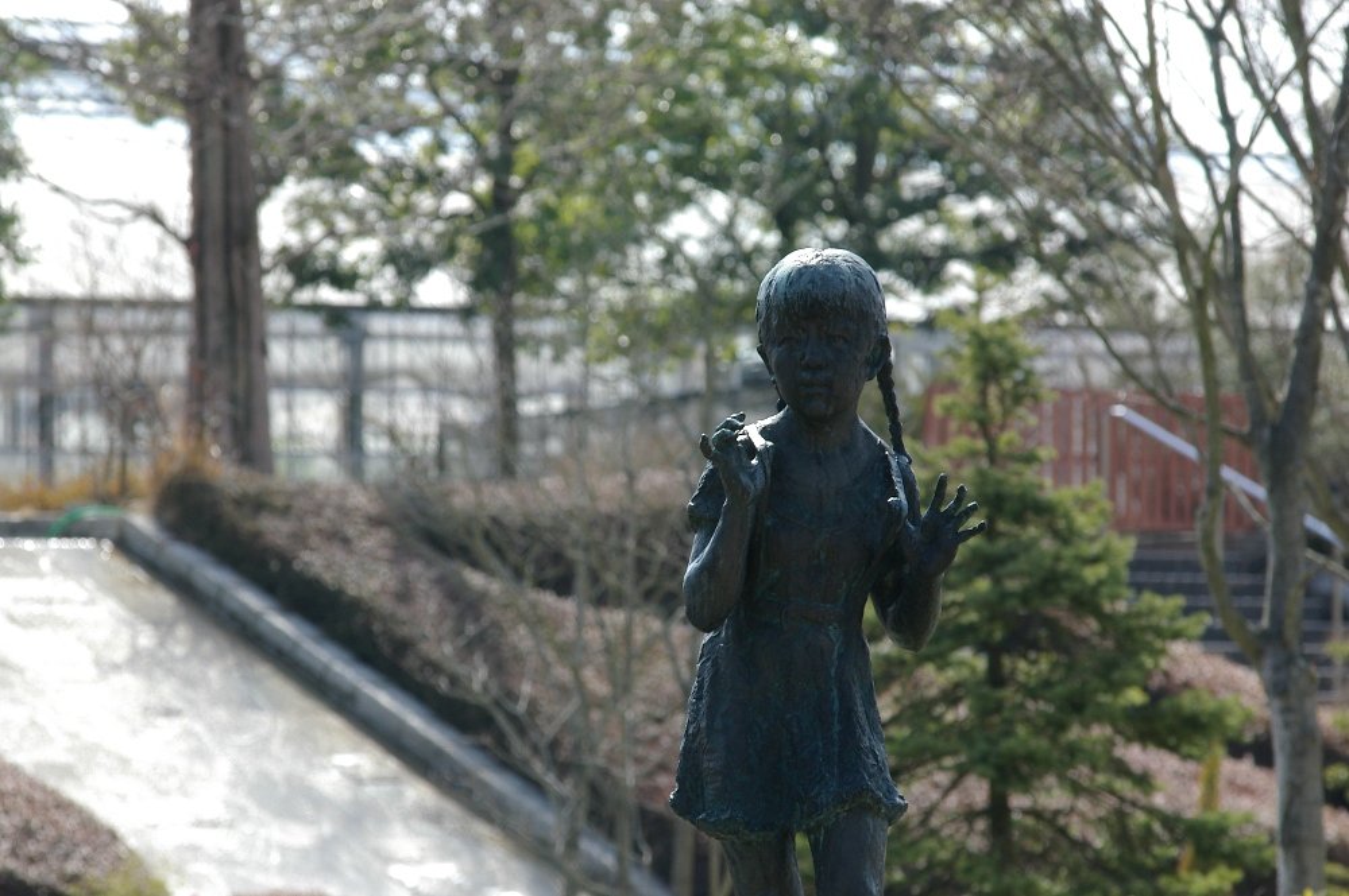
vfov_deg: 4.6
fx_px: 11232
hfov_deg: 6.9
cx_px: 674
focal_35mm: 300
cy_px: 448
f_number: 11
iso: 200
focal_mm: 200
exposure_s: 1/100
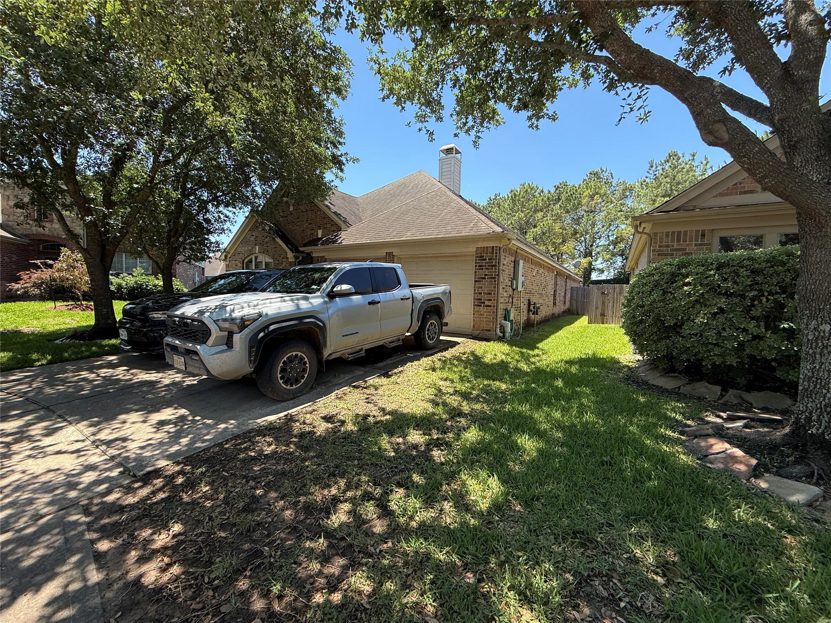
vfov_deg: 85.7
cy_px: 312
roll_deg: -0.8
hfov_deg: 102.1
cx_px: 416
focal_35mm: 14
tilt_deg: -3.3
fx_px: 336
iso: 64
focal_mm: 2.22
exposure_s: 1/514
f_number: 2.2
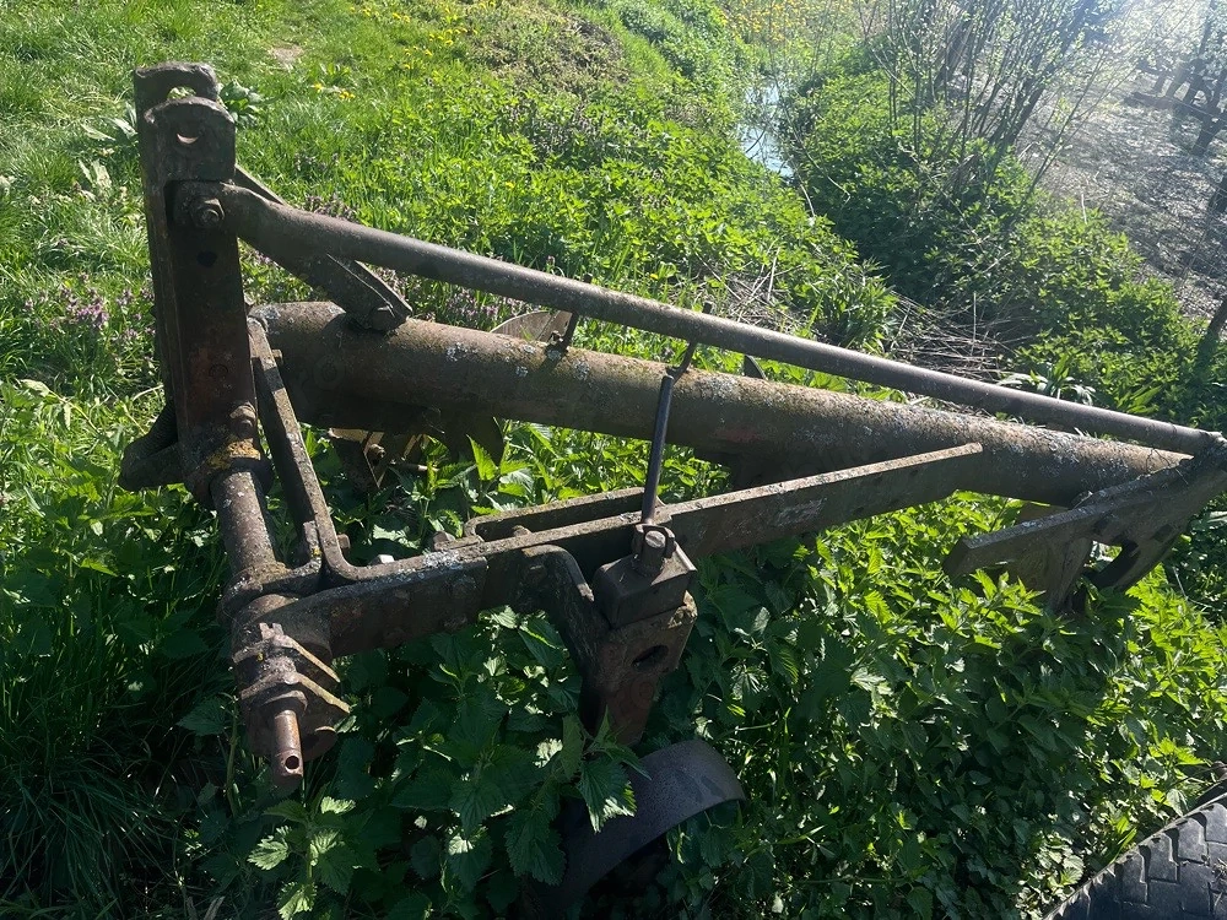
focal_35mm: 26
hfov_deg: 67.3
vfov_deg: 53.1
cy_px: 460
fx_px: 922
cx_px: 614
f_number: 1.6
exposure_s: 1/2463
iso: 50
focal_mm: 5.1
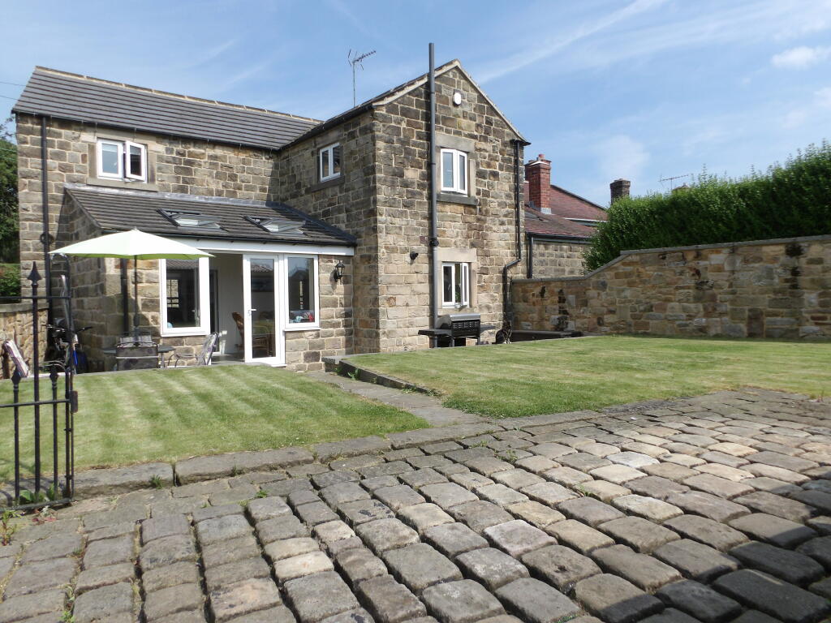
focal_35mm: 24
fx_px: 576
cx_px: 416
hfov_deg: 71.6
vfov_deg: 56.8
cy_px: 312
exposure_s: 1/660
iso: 100
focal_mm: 4.3
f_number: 4.1
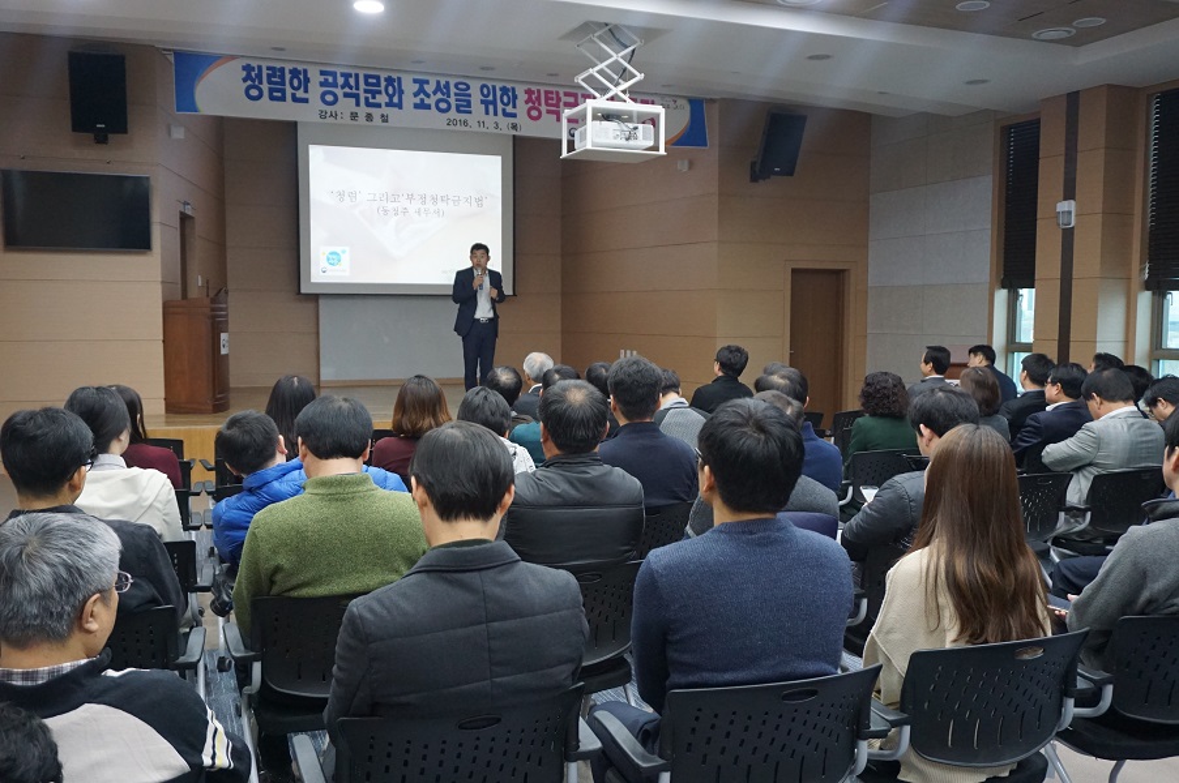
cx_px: 590
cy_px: 392
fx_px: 1030
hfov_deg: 59.5
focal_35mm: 32
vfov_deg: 41.6
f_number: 4
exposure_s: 1/160
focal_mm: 21
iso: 2000
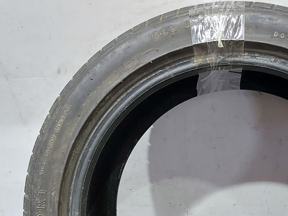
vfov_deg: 27.5
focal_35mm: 50
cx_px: 226
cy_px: 215
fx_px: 416
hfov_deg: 37.0
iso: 200
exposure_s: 1/33
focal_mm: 5.23
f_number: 1.8
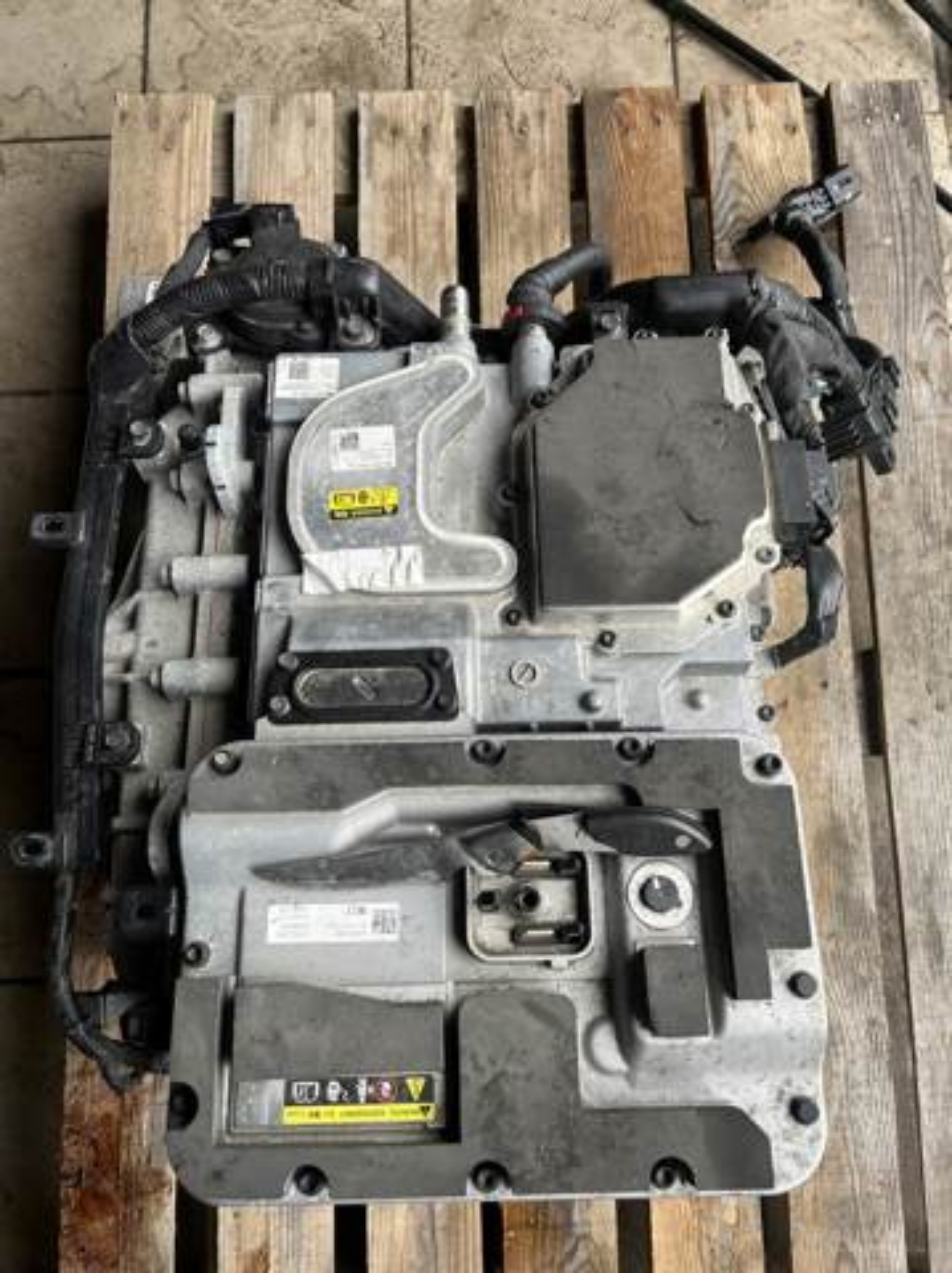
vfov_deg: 67.4
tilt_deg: -79.9
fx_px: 955
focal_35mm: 26
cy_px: 636
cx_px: 476
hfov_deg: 53.0
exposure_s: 1/122
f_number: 1.6
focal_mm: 5.1
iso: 40
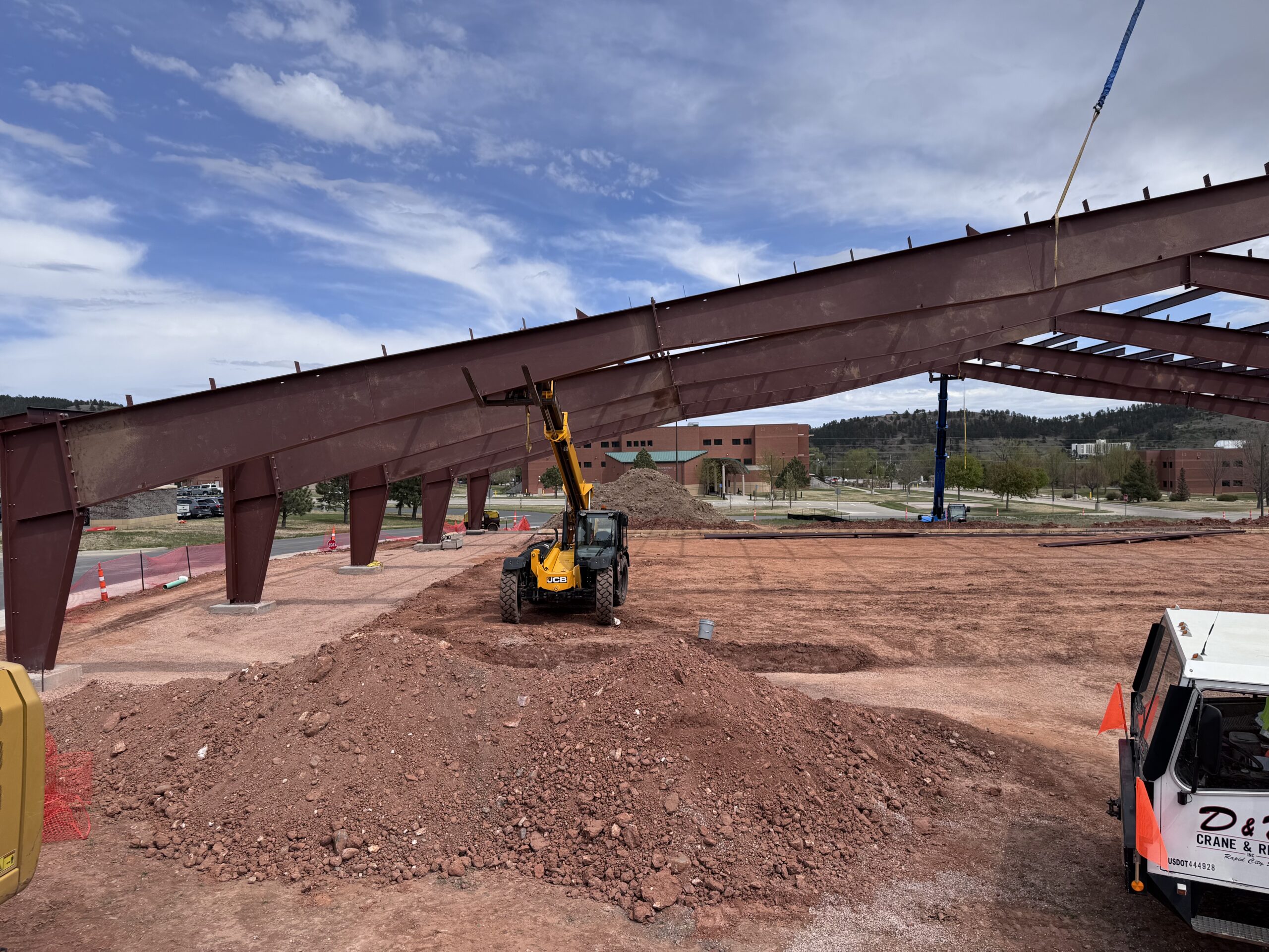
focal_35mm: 24
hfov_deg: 71.6
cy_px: 476
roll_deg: +1.7
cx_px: 634
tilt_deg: -0.7
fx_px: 880
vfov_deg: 56.8
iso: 80
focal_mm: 6.76
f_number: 1.78
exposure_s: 1/5814
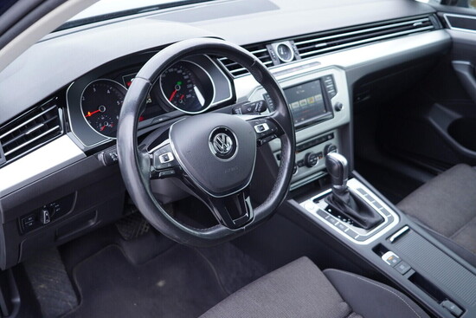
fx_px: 476
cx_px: 238
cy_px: 159
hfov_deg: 53.1
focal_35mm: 36
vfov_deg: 36.9
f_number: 2.8
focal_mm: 24
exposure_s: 1/40
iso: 320
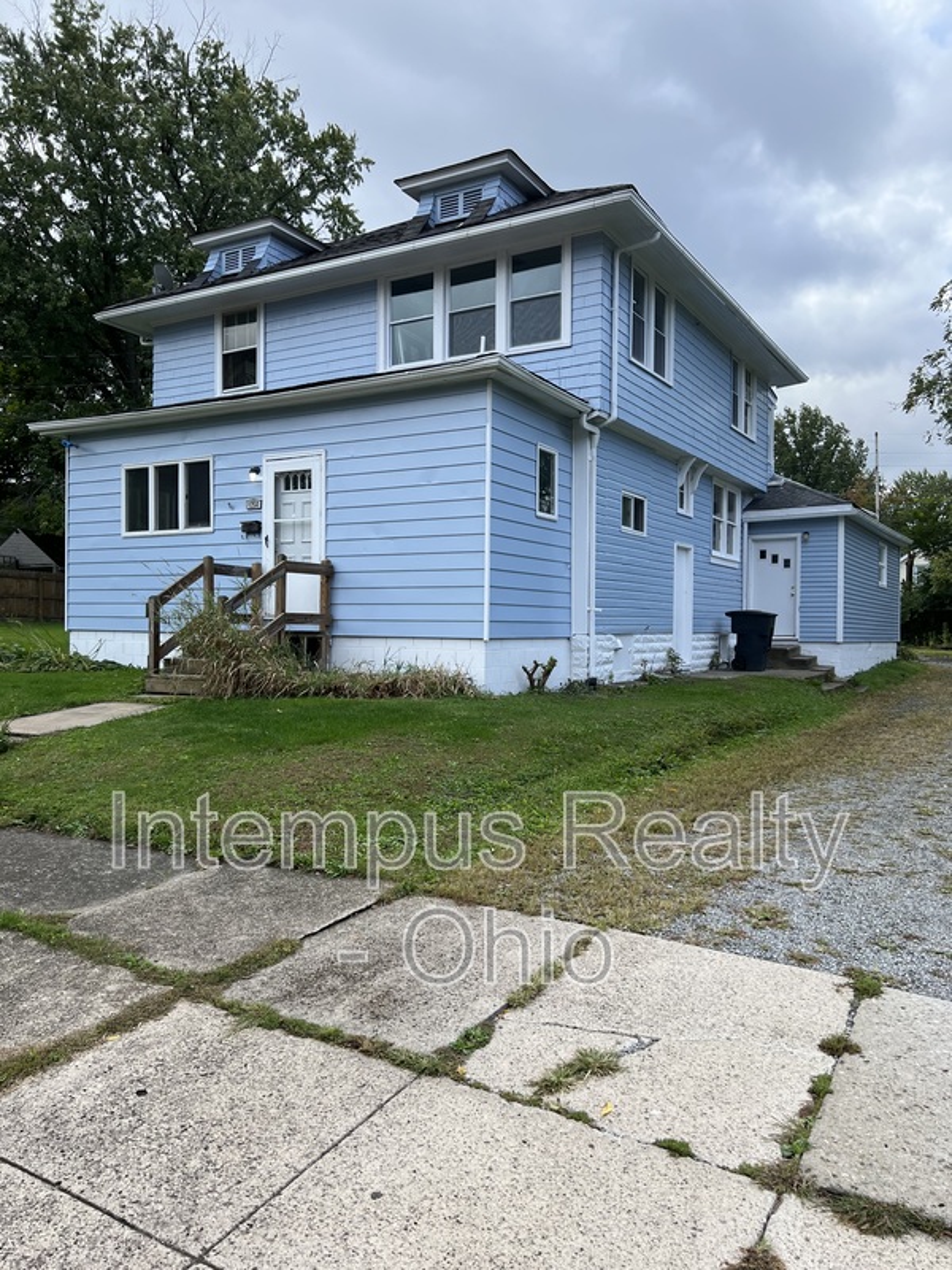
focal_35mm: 26
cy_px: 635
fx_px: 953
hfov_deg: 53.1
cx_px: 476
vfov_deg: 67.3
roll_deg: -0.7
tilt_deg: +0.6
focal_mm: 5.7
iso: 50
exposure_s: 1/1972
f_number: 1.5
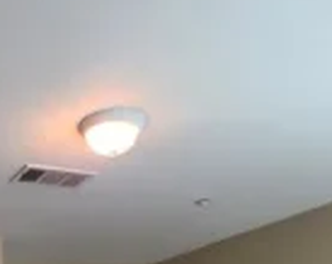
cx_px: 2
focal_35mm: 52
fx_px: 510
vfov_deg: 22.2
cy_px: 426
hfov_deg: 33.2
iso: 200
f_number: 1.9
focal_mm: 2.2
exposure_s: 1/60
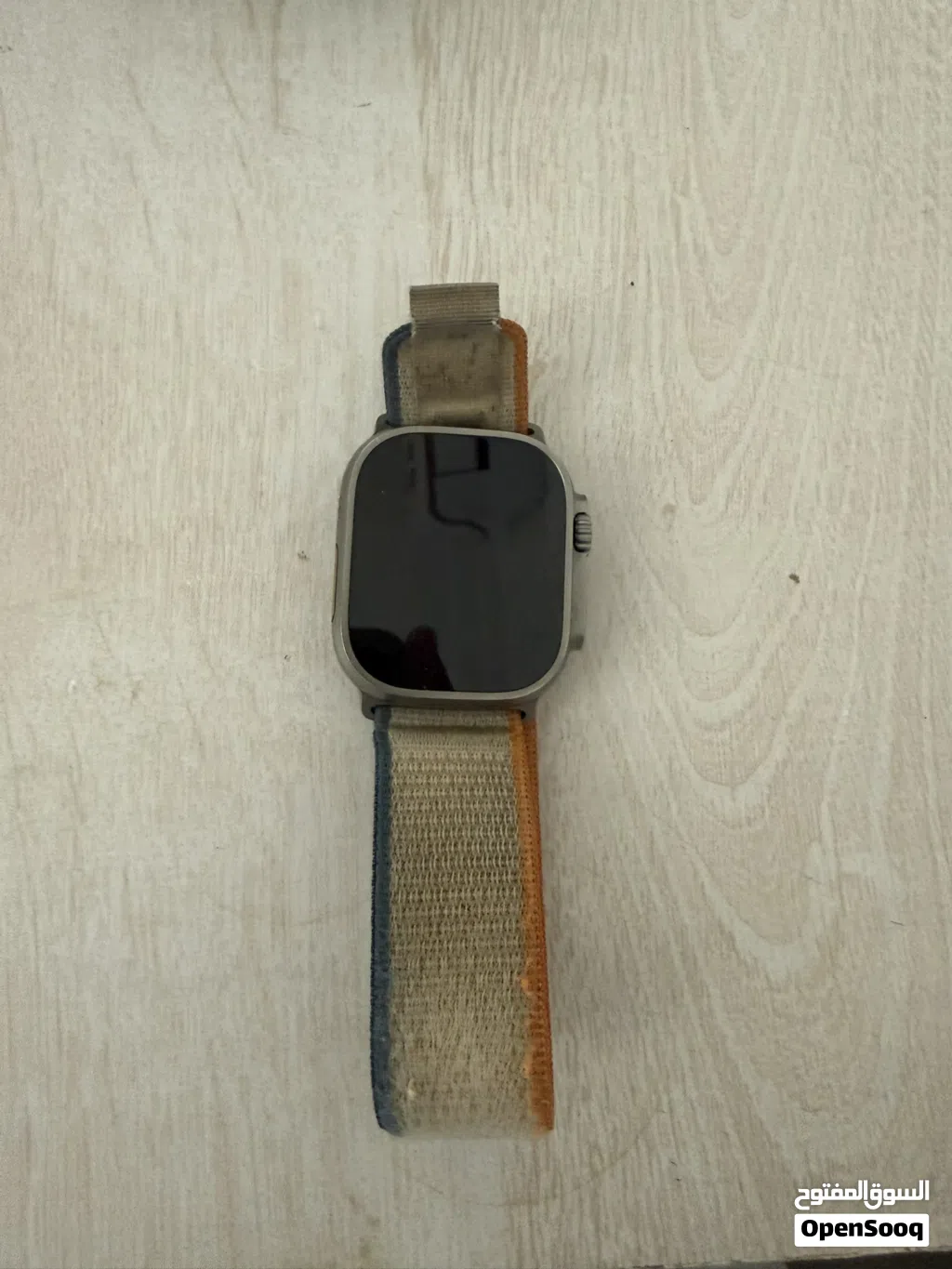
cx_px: 476
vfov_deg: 71.6
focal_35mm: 24
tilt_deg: -82.2
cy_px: 634
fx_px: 880
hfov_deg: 56.8
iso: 500
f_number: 2.2
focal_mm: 2.22
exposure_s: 1/60
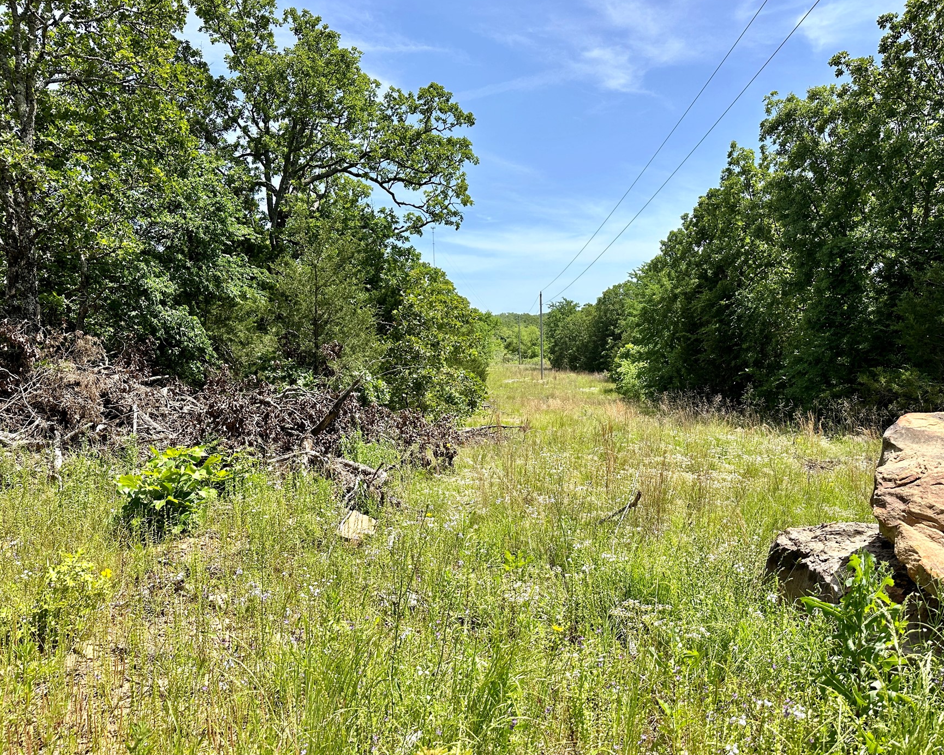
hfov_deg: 66.0
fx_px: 726
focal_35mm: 26
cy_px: 376
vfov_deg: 54.9
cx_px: 487
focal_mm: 6.86
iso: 80
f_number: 1.78
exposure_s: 1/3058
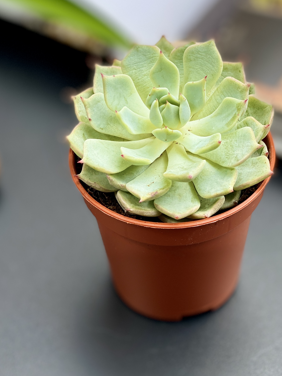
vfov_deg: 23.3
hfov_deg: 17.6
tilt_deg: -47.1
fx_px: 912
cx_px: 144
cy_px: 185
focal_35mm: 84
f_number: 2
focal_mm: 6
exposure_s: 1/489
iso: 20
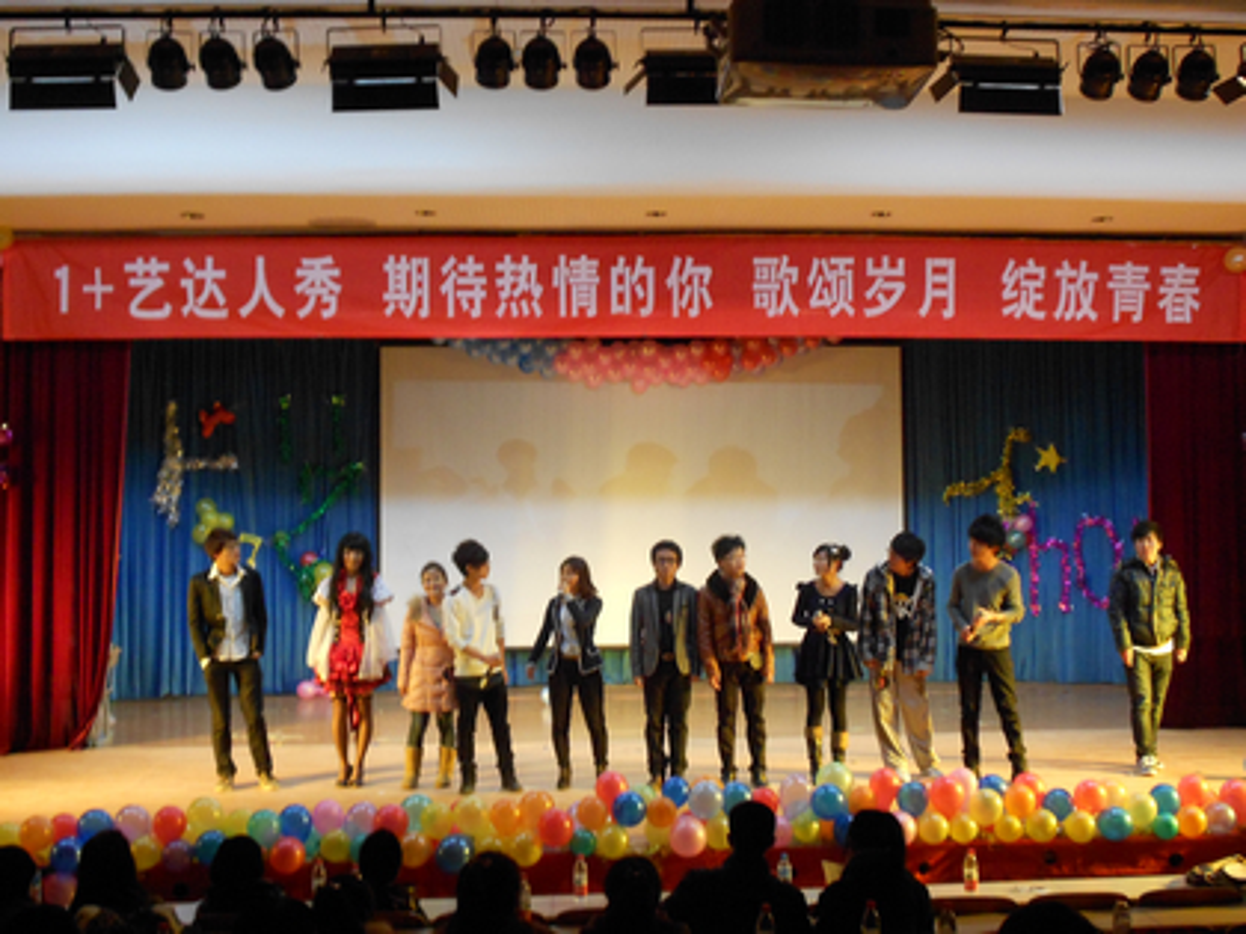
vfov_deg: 33.6
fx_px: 1548
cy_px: 467
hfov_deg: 43.9
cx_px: 623
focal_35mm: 43
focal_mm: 7.7
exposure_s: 1/30
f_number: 4.2
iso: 320
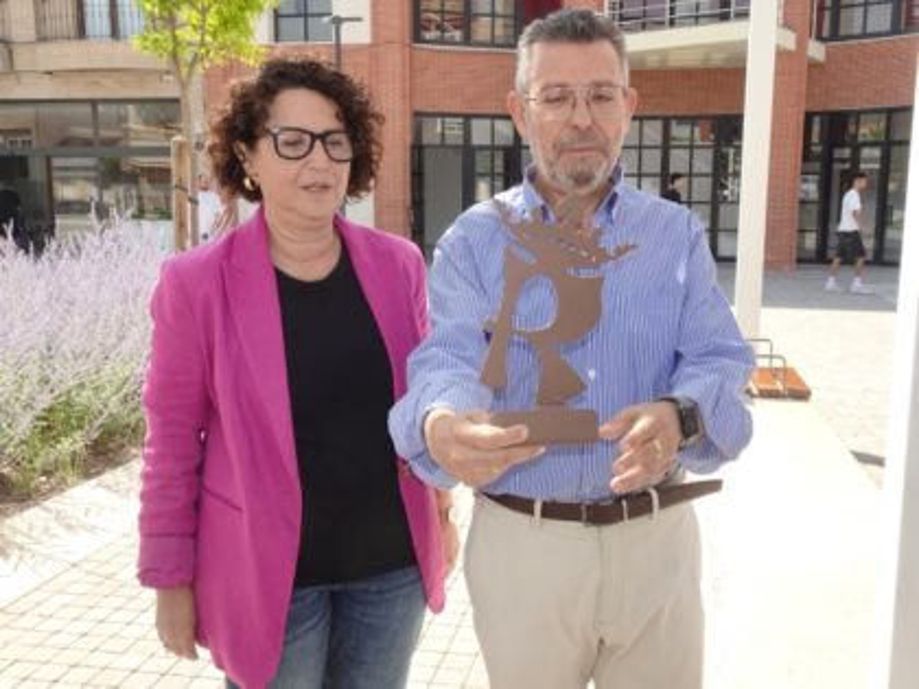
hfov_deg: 54.0
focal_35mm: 34
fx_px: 903
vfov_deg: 41.8
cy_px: 344
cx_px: 460
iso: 80
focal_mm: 5.74
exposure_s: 1/320
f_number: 4
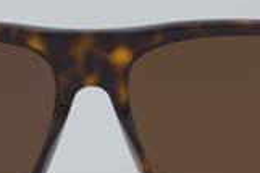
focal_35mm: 205
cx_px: 94
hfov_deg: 10.0
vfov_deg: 6.7
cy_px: 128
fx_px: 1481
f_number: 32
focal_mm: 55
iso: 100
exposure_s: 1/4
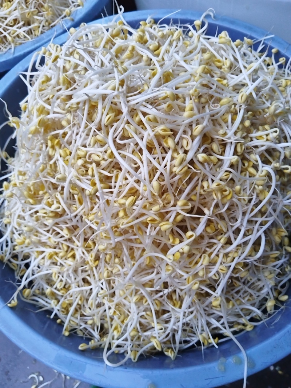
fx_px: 291
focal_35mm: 26
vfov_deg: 67.3
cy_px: 194
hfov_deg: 53.1
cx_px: 146
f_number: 1.9
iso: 3069
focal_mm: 4.95
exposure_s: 1/100
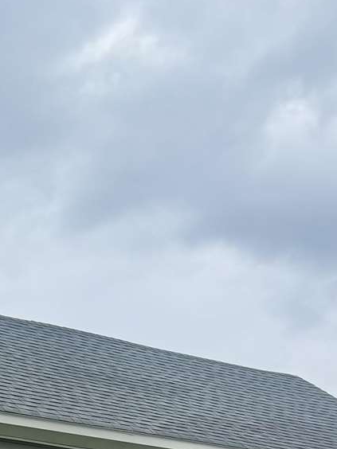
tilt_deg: +5.5
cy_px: 671
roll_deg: +1.0
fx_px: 1272
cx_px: -65
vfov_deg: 17.9
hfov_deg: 14.6
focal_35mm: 98
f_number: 1.78
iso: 80
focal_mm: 6.76
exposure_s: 1/1395
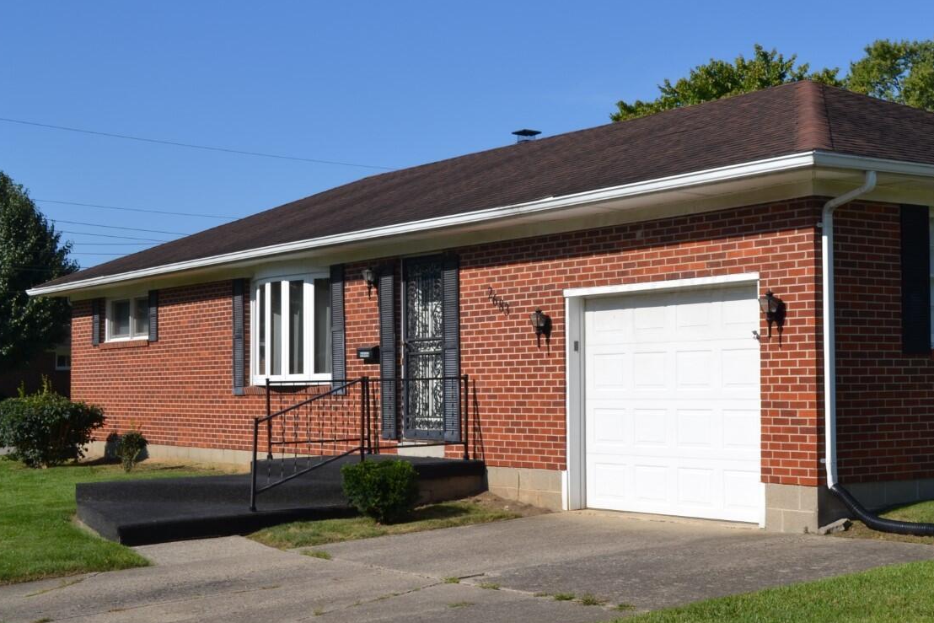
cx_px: 645
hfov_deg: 34.6
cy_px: 277
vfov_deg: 23.8
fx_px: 1479
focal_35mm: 57
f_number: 11
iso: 100
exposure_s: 1/200
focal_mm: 26
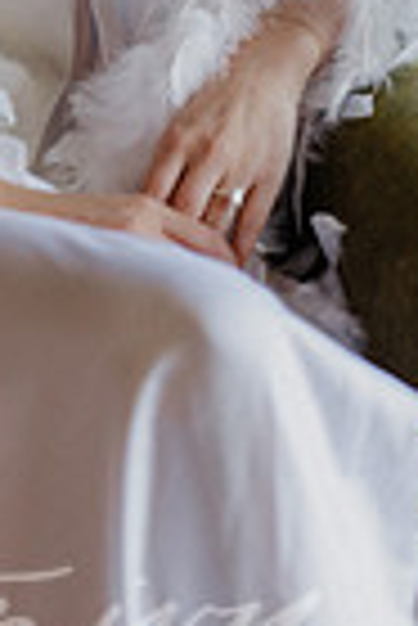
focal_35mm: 162
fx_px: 2814
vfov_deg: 12.3
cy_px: -203
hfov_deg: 8.3
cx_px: -207
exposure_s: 1/200
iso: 640
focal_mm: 50
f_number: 2.8
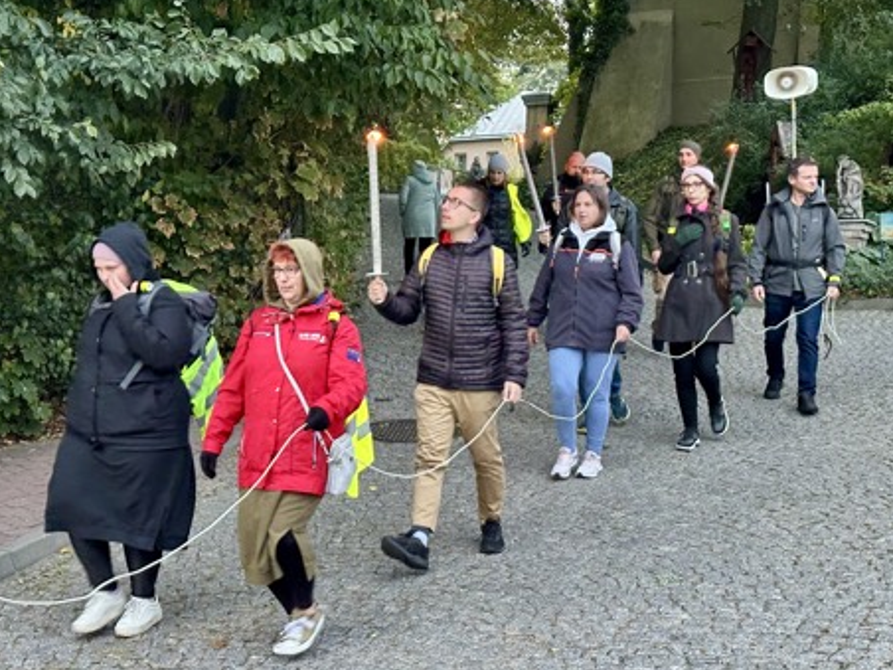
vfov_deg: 28.6
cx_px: 454
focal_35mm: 51
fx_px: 1316
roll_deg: -1.0
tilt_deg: -2.3
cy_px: 340
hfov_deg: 37.5
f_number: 1.78
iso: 320
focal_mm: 6.86
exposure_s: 1/40
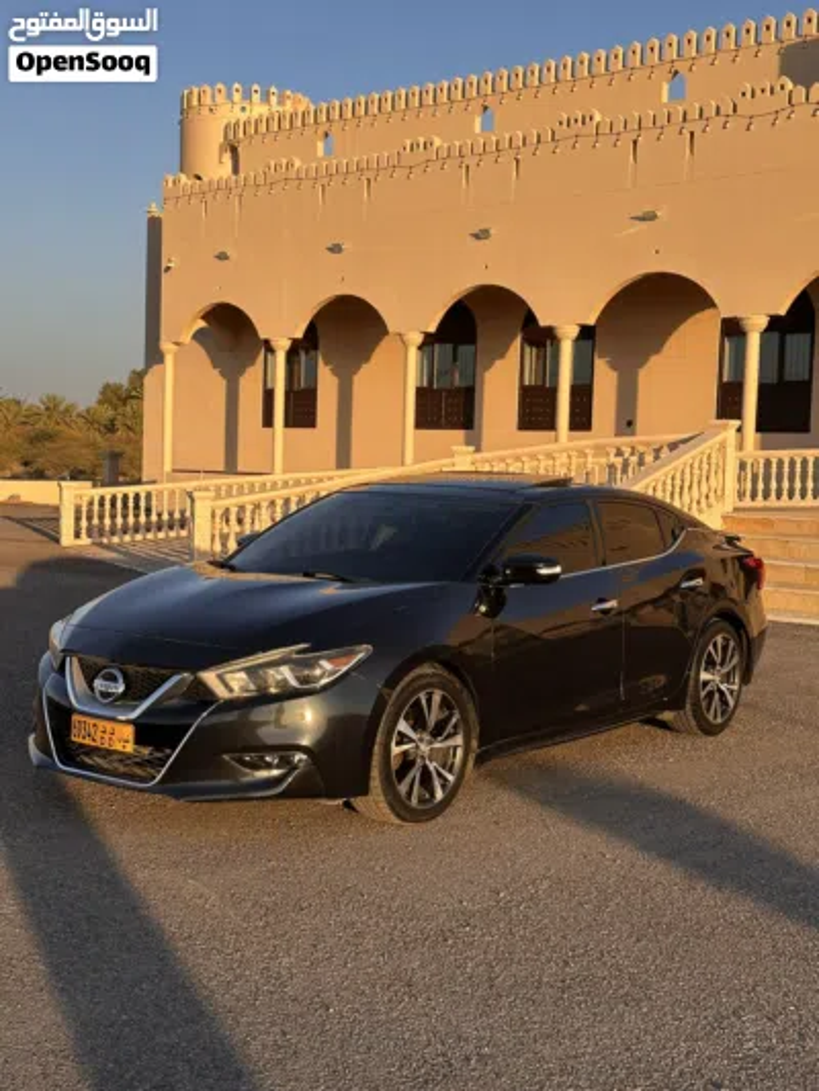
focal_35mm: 48
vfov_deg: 39.6
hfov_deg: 30.3
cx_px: 410
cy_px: 546
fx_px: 1514
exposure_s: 1/1517
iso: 64
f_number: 1.78
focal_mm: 6.86
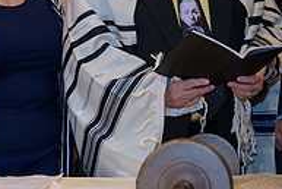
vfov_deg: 10.7
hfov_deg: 16.0
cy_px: -42
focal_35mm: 126
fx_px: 988
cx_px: 267
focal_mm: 42
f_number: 3.2
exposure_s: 1/125
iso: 1250
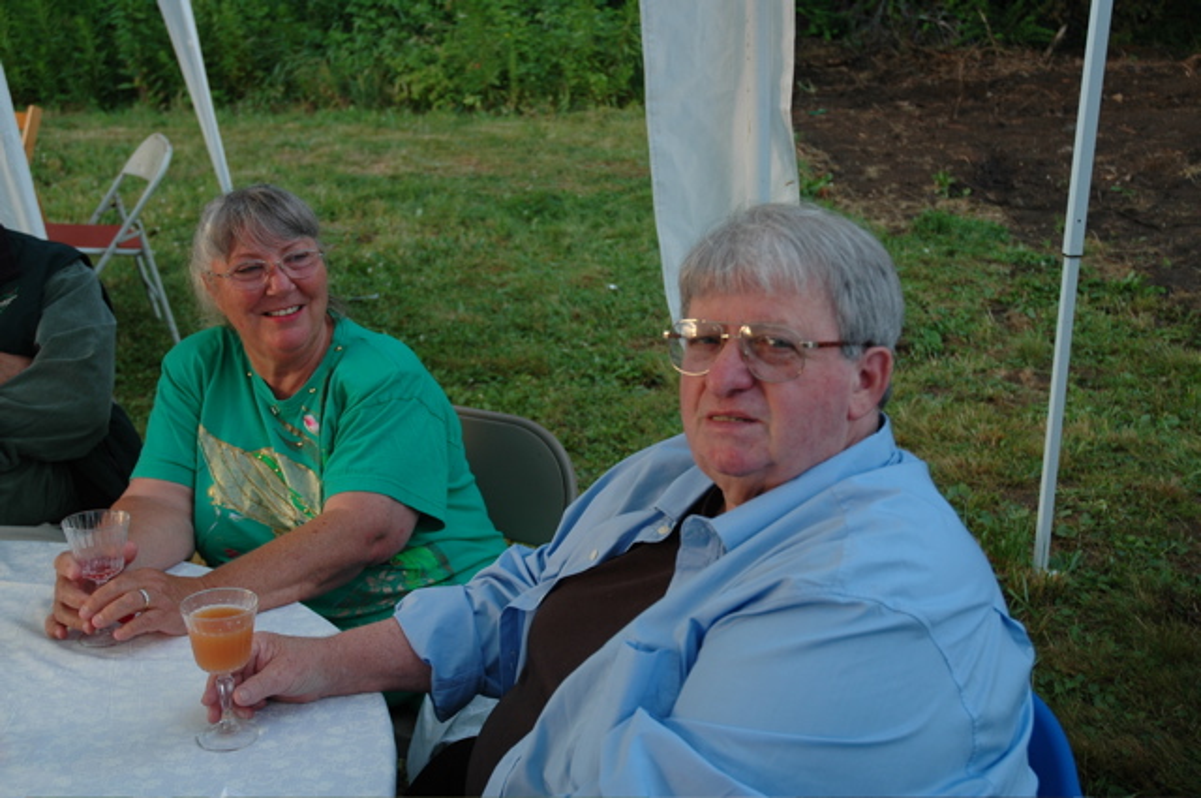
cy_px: 399
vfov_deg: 30.8
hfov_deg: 45.0
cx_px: 600
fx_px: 1449
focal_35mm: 44
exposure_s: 1/80
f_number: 4
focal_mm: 29
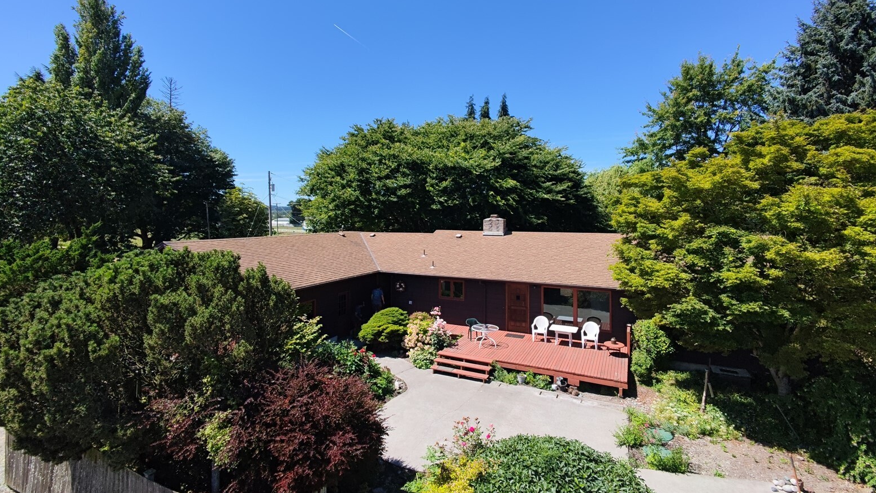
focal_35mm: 18
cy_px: 206
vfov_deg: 60.7
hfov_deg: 92.6
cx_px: 424
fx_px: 418
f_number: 2.55
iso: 102
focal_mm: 16
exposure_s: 1/1090
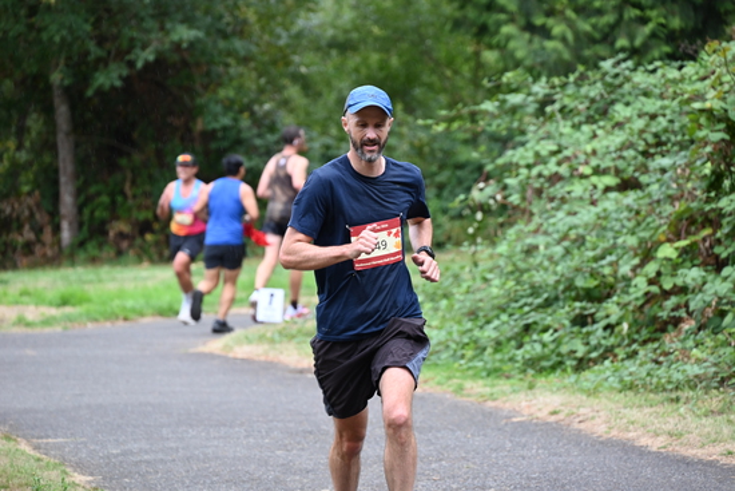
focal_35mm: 200
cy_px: 246
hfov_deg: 10.3
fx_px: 4084
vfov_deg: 6.9
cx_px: 368
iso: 1000
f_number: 6.3
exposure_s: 1/250
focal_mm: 200
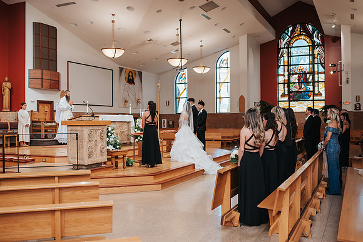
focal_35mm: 37
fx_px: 370
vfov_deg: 36.3
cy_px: 121
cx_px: 182
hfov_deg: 52.3
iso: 560
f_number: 2.8
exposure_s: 1/125
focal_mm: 35
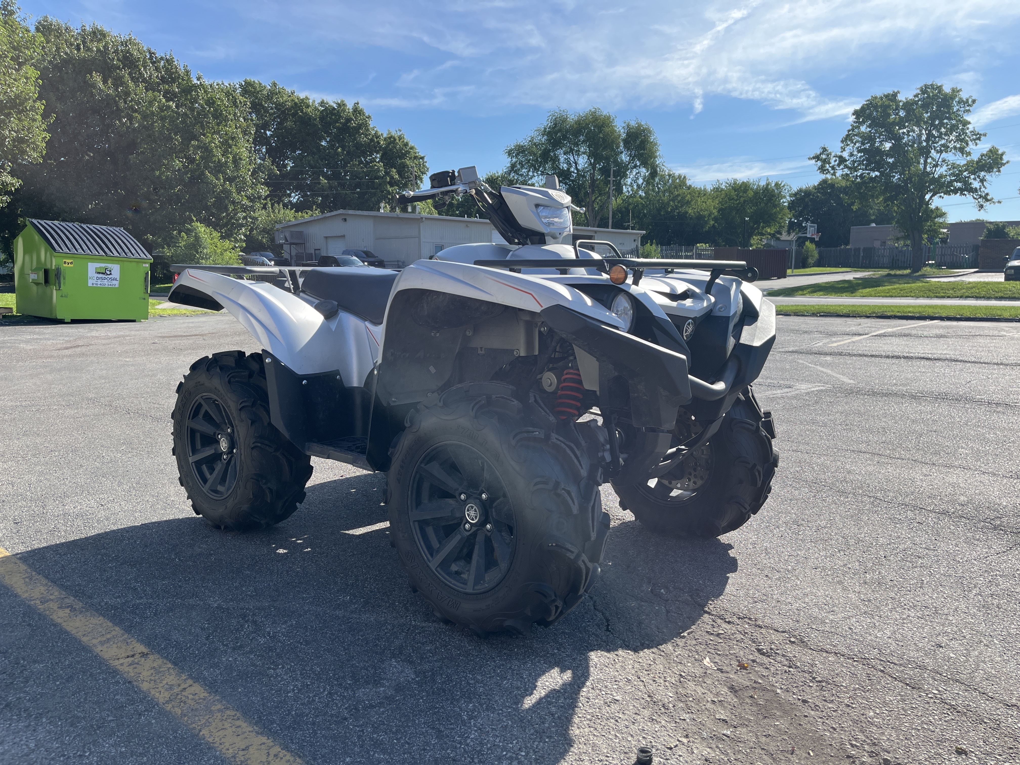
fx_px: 766
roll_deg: +0.3
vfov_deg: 53.1
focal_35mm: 26
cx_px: 510
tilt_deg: -8.2
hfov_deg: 67.3
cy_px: 382
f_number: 1.6
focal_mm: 5.1
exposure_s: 1/1647
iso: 50
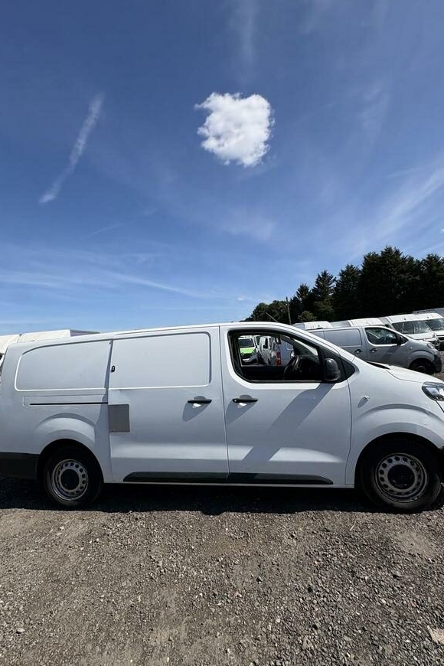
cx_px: 211
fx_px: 277
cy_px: 337
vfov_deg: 100.4
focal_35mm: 15
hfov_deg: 77.3
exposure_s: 1/2874
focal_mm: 2.22
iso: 50
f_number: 2.2
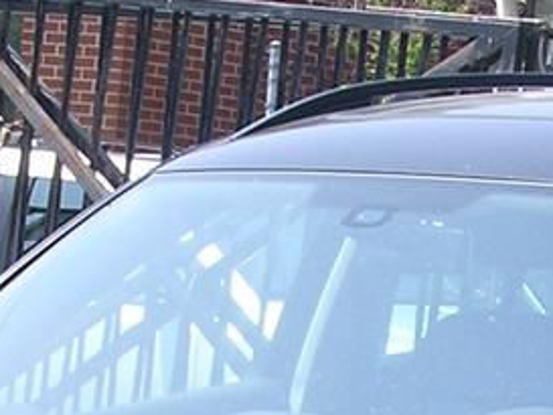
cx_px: 399
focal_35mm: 178
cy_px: 678
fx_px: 2845
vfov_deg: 8.1
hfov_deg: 11.1
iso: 100
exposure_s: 1/139
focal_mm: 5.8
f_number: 5.6
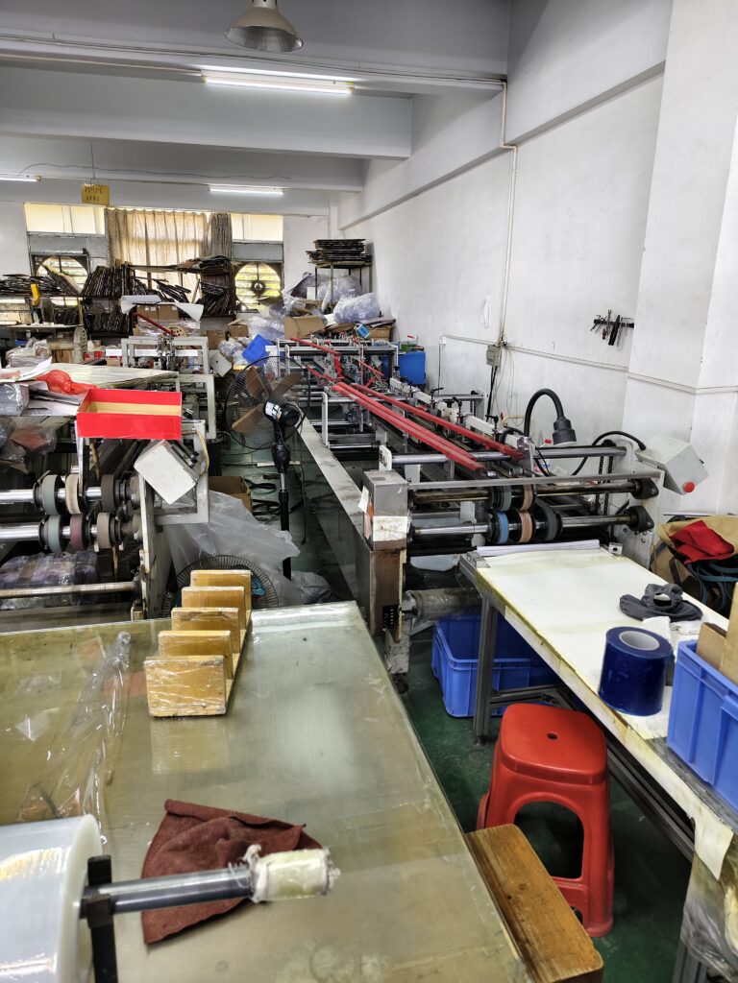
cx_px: 369
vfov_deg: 73.9
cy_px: 492
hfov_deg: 58.9
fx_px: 654
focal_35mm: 23
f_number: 1.88
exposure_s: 1/50
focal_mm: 5.56
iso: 385
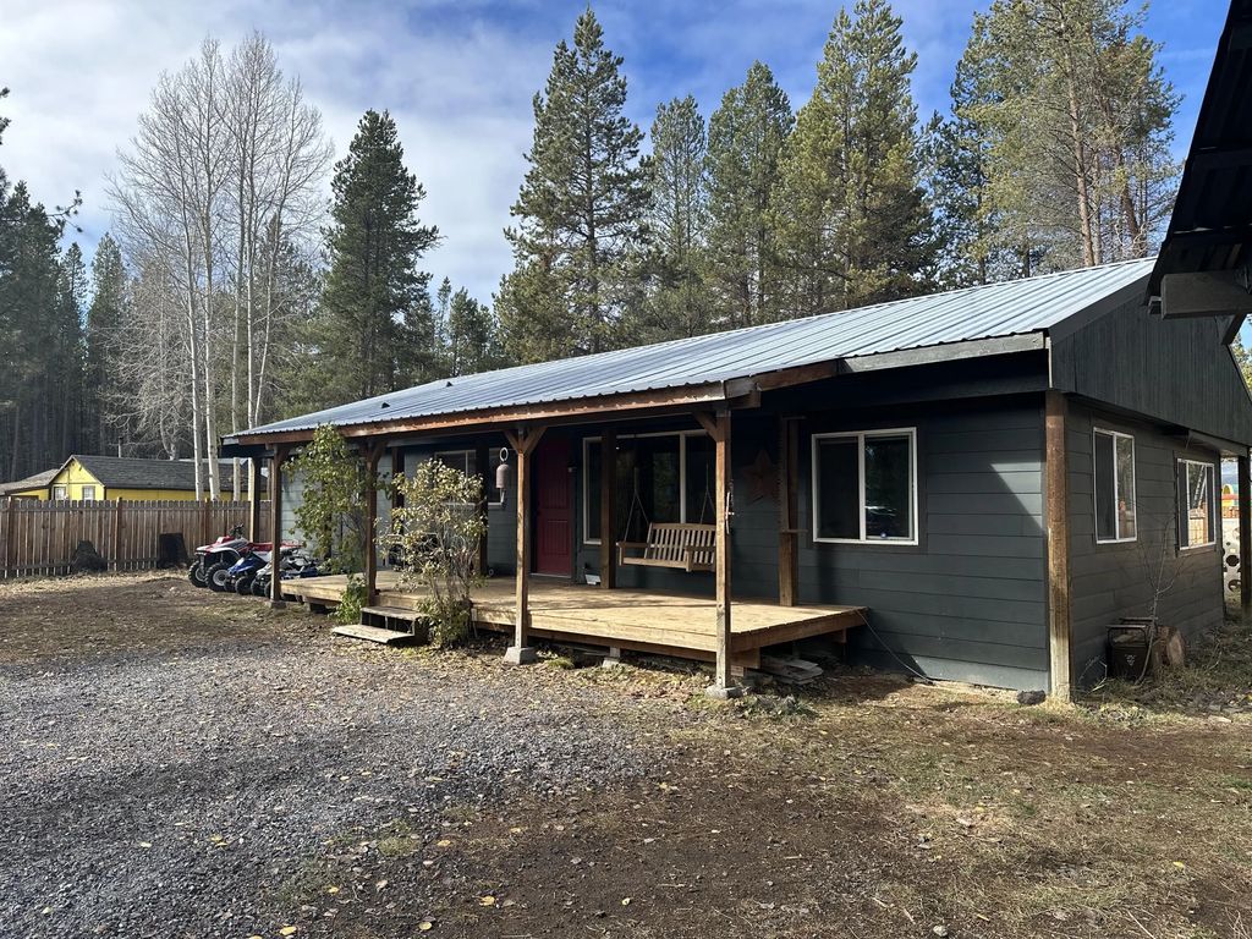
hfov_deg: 71.6
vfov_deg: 56.8
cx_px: 626
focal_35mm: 24
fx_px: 868
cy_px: 470
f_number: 1.78
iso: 80
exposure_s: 1/1639
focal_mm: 6.86
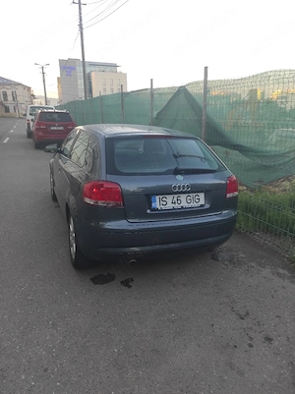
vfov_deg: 69.4
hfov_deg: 54.8
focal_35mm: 25
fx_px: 285
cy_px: 197
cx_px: 148
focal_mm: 5.43
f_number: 1.89
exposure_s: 1/103
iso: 100
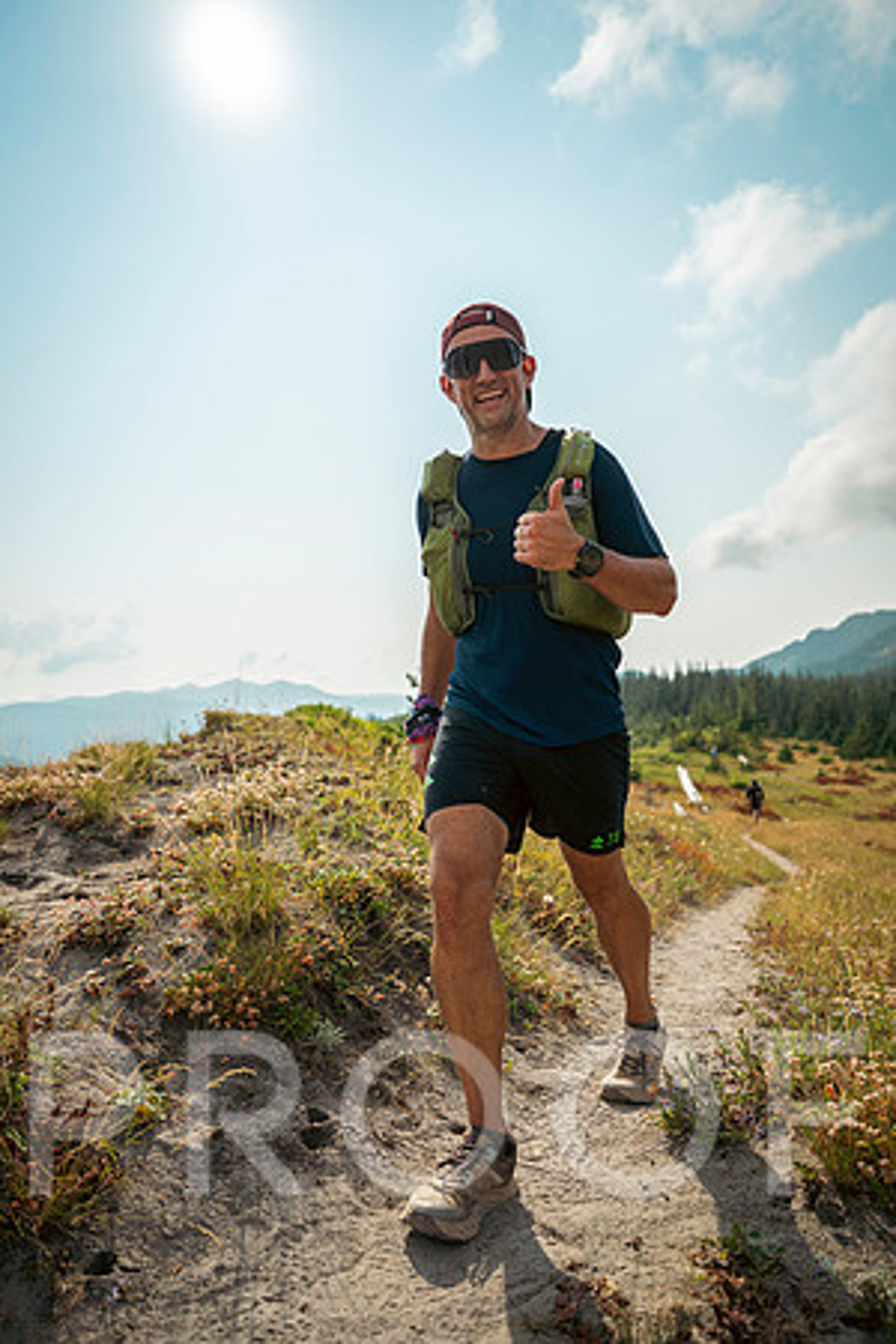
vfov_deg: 73.7
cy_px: 672
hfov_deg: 53.1
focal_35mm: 24
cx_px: 448
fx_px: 896
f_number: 2.8
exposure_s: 1/3200
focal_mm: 24
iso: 100
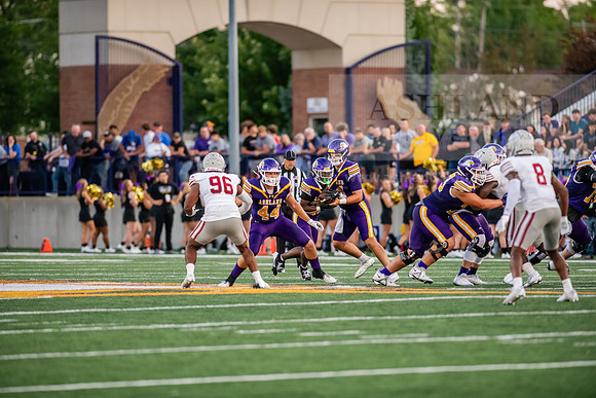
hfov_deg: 6.9
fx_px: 4968
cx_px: 298
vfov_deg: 4.6
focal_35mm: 300
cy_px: 199
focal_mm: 300
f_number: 3.2
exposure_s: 1/1000
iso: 2500
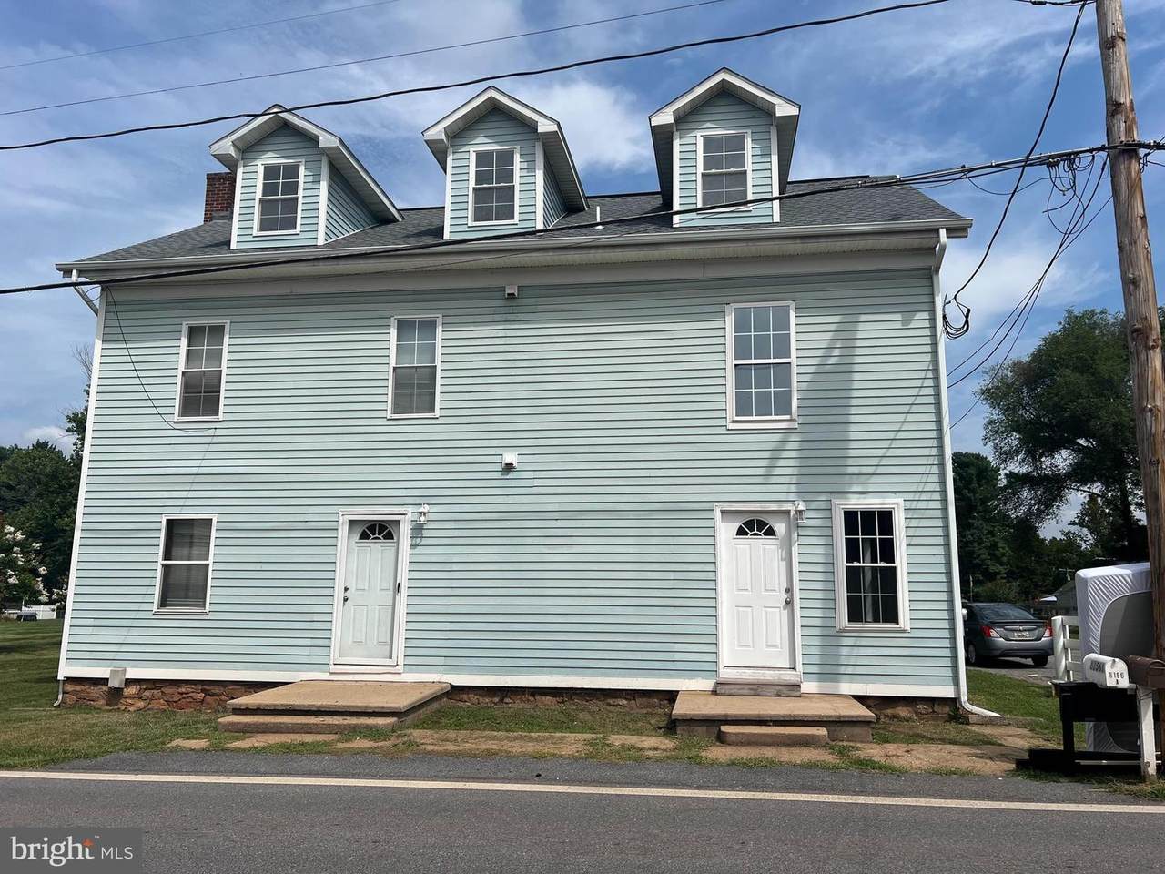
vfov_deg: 53.1
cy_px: 437
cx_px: 582
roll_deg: -1.0
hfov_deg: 67.3
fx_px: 875
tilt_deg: +10.4
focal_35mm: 26
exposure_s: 1/7463
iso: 50
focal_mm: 5.7
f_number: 1.5
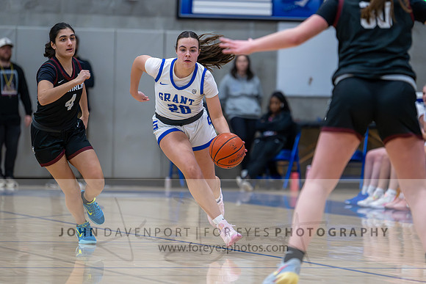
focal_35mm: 237
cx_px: 216
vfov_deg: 5.8
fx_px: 2804
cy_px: 124
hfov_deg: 8.7
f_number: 2.8
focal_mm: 190
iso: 7200
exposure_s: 1/1000
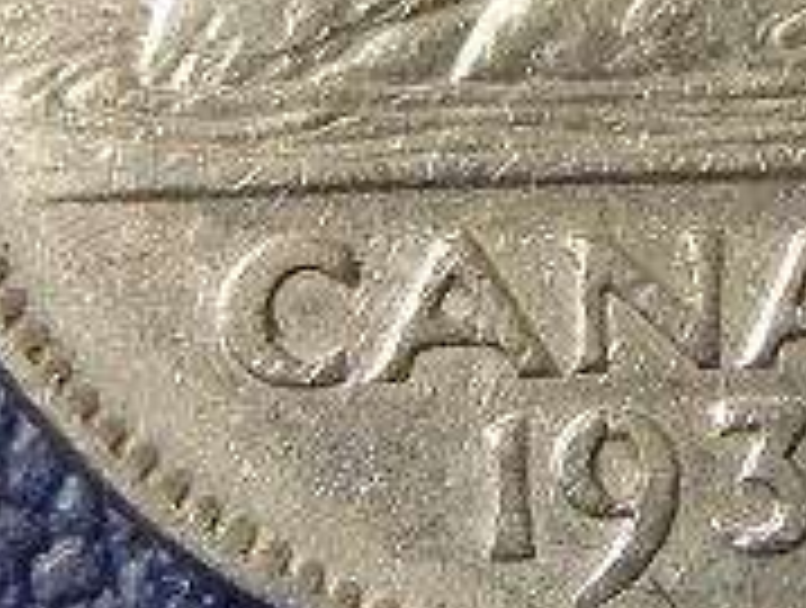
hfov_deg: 11.9
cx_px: 630
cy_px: 50
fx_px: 3850
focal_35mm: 165
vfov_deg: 9.0
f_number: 4.7
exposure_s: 1/30
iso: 1600
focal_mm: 6.6
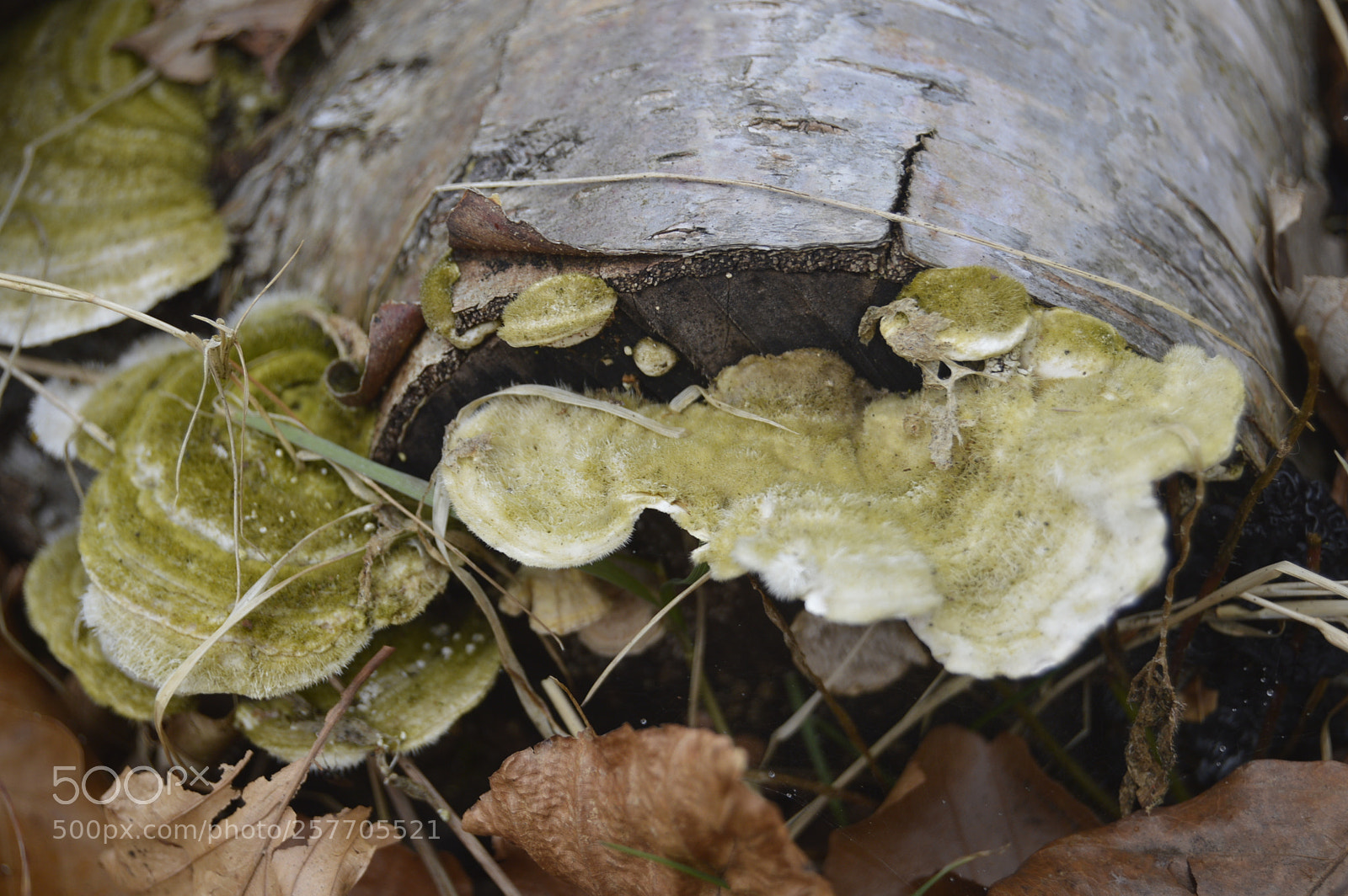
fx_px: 3087
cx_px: 674
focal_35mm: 82
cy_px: 448
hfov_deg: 24.6
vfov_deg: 16.5
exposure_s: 1/125
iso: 140
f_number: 5.6
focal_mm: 55
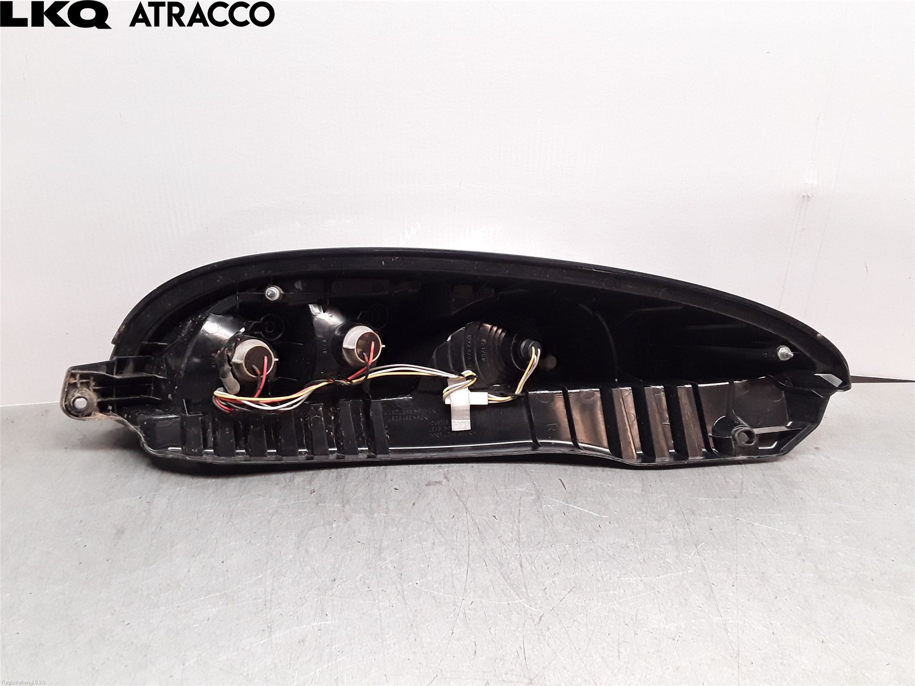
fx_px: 740
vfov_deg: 49.7
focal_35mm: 28
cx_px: 458
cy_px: 343
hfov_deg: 63.4
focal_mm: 2.91
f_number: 1.9
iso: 100
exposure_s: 1/100
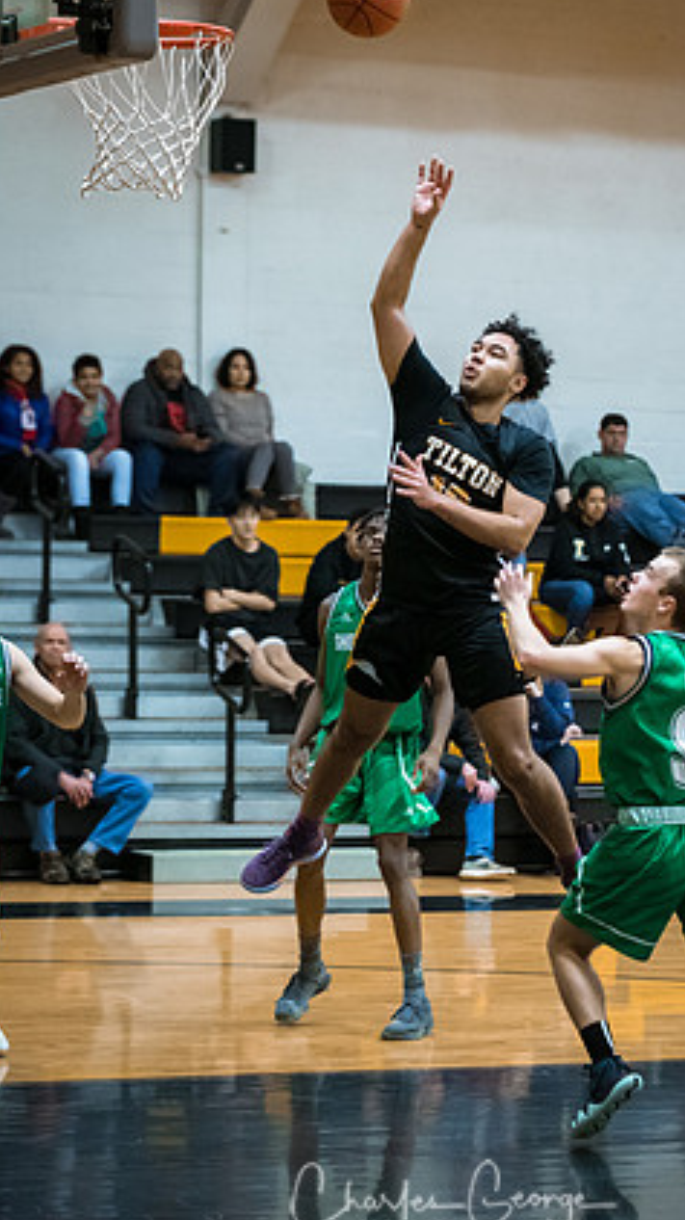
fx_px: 4332
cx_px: 425
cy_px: 607
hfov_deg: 9.0
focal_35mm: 134
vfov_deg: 16.0
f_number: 2.8
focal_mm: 80
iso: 3200
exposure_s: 1/400
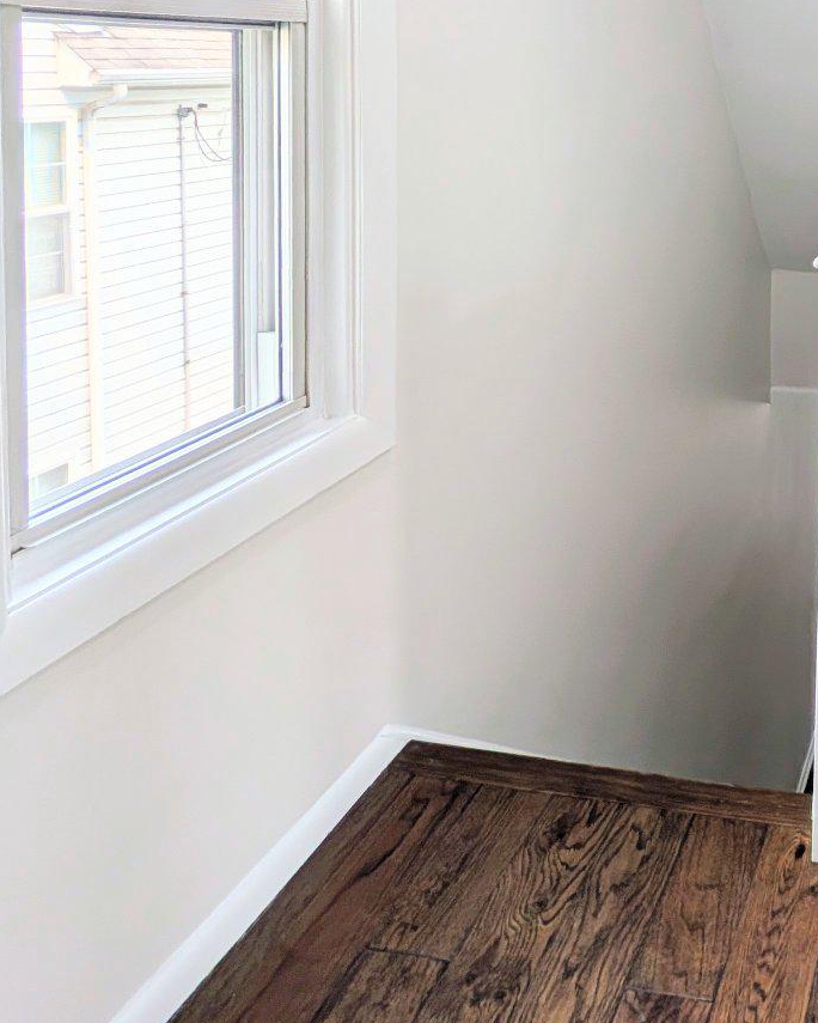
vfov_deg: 54.5
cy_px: 110
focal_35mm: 28
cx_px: 893
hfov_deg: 41.4
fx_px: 847
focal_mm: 2.02
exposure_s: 1/284
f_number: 1.7
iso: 43
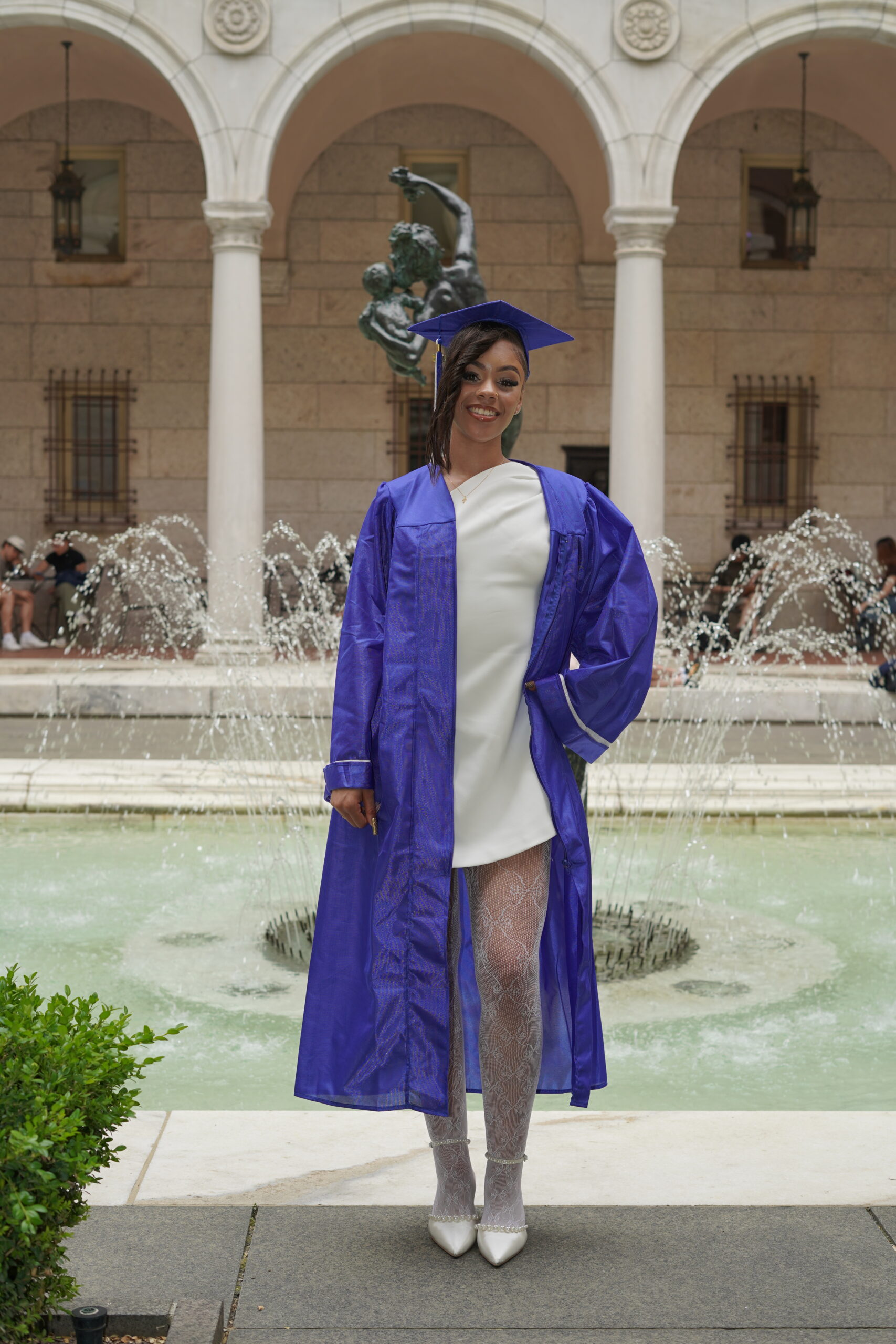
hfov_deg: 27.0
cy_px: 672
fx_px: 1866
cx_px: 448
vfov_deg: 39.6
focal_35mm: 50
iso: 100
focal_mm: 50
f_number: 4.5
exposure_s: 1/160
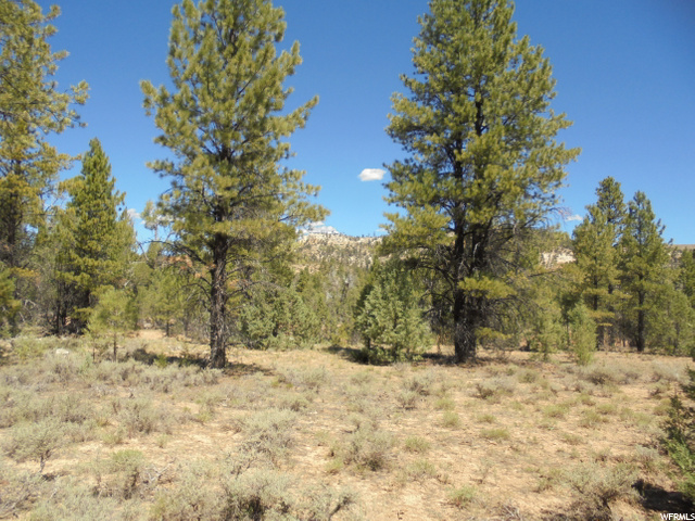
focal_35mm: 26
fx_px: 522
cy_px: 260
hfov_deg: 67.3
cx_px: 348
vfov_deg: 53.1
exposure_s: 1/640
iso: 100
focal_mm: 4.6
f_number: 3.5
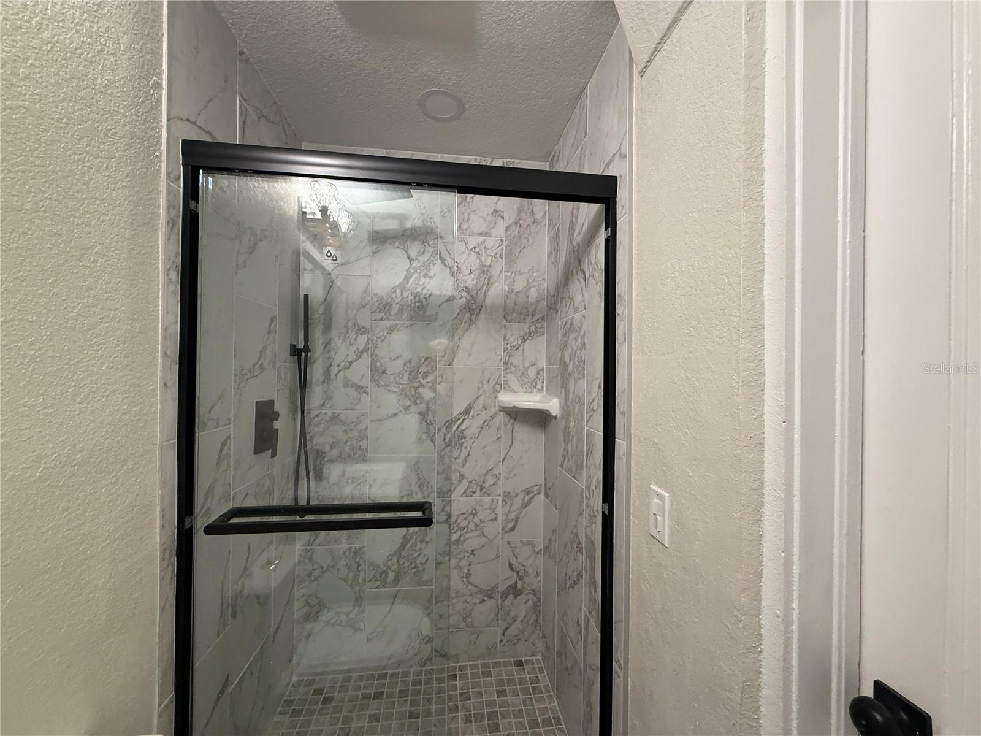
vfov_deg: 85.7
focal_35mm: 14
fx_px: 397
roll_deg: -0.8
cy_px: 368
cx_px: 490
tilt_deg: +0.7
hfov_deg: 102.1
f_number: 2.2
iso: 250
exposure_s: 1/60
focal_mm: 2.22
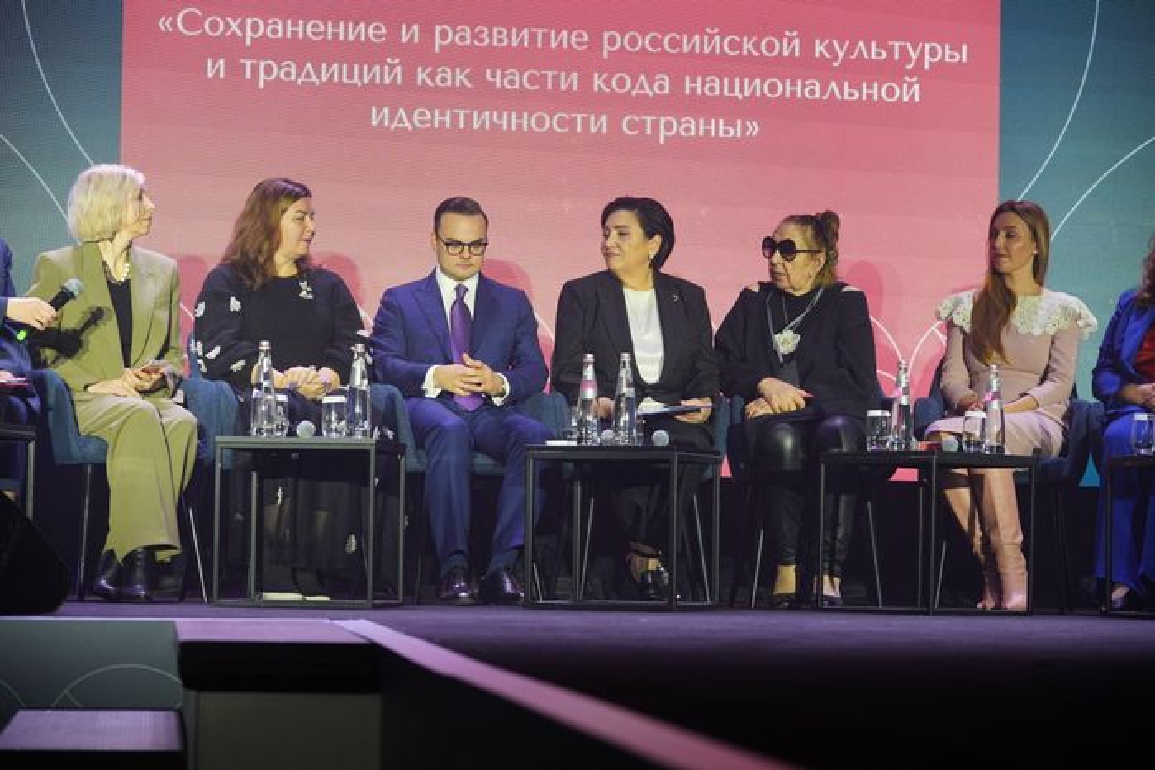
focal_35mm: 103
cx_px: 578
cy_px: 385
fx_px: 3304
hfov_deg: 19.8
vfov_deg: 13.3
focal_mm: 103
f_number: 4.5
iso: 1600
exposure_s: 1/400
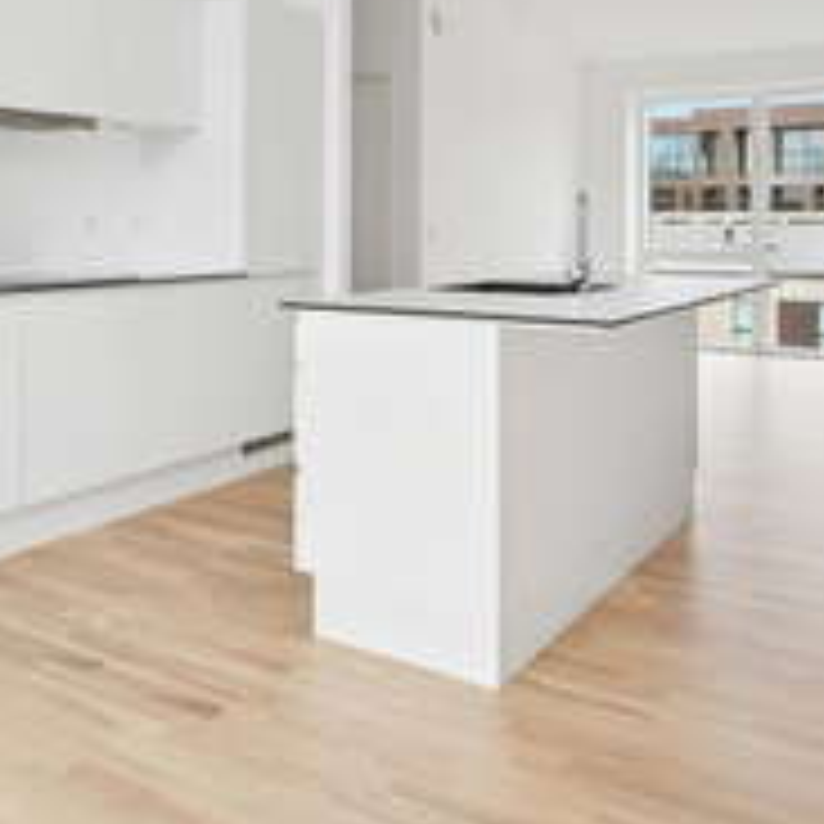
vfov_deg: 43.8
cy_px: 234
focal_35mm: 37
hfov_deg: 44.1
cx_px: 257
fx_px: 996
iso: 400
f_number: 7.1
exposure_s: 1/30
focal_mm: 19
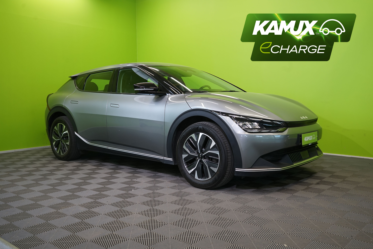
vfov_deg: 40.0
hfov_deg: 57.2
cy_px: 124
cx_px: 186
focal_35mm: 33
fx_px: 342
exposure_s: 1/40
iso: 500
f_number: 6.3
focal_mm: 33
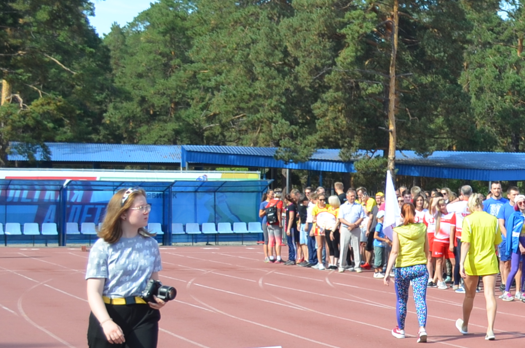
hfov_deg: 17.0
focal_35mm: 110
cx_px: 764
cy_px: 180
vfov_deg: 12.4
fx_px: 1600
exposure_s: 1/250
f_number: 8
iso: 110
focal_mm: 22
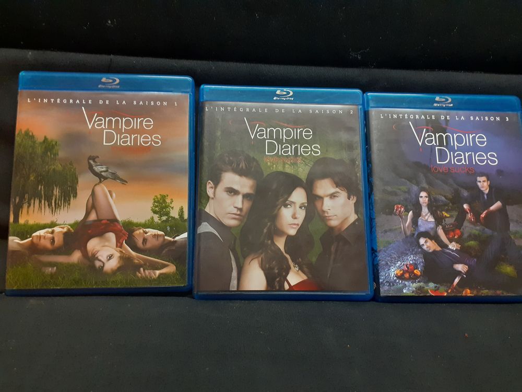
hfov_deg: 65.3
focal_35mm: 27
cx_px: 261
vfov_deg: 51.4
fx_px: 407
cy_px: 196
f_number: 1.9
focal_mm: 3.6
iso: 200
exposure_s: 1/50
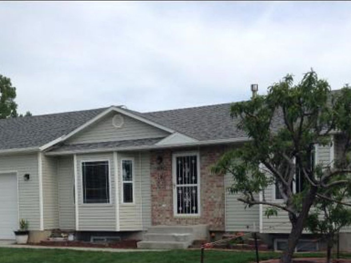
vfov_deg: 26.0
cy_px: 219
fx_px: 558
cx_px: 171
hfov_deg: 34.9
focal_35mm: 55
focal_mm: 3.3
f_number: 2.4
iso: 25
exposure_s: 1/715
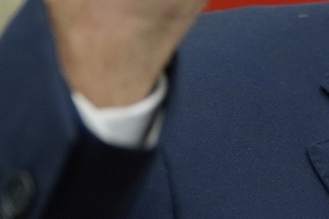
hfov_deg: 3.6
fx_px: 5246
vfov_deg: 2.4
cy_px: -149
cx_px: 640
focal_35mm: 574
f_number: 3.2
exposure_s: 1/400
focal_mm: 108
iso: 2000
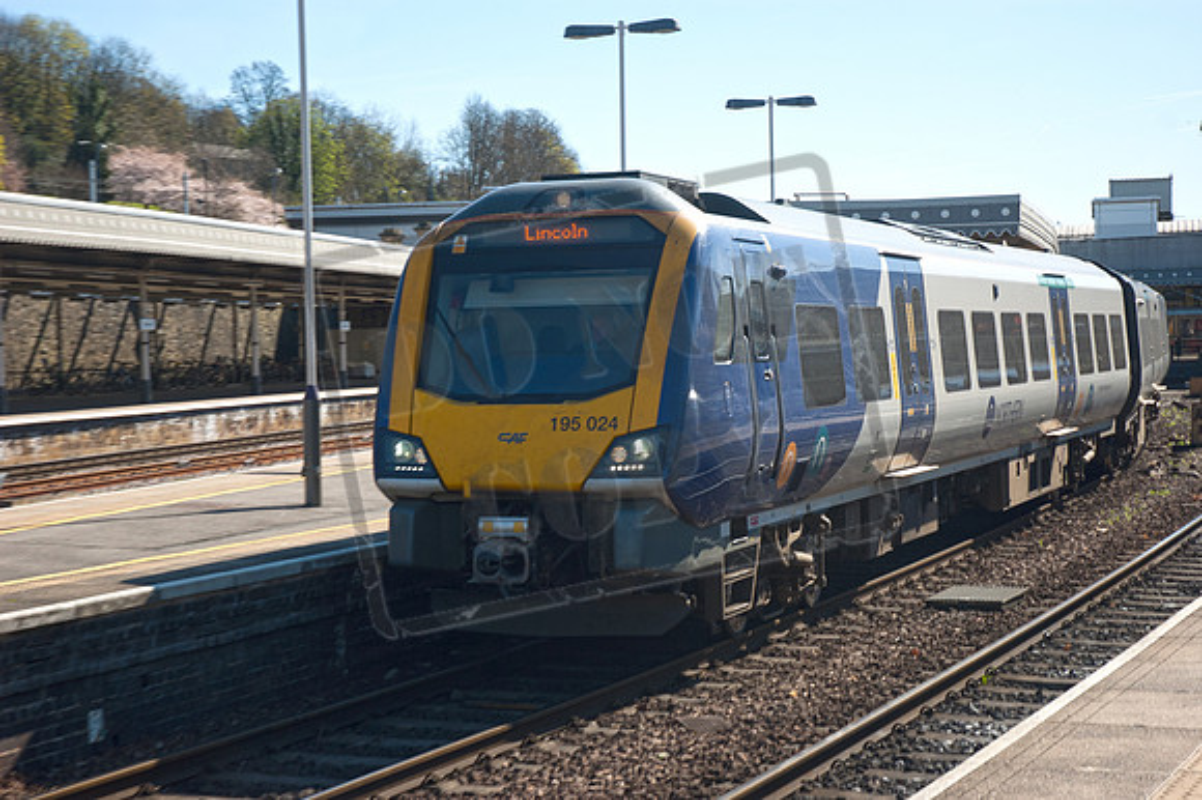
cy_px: 400
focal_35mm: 72
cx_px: 601
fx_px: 2403
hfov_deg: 28.1
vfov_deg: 18.9
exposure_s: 1/640
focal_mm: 48
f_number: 4.5
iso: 200
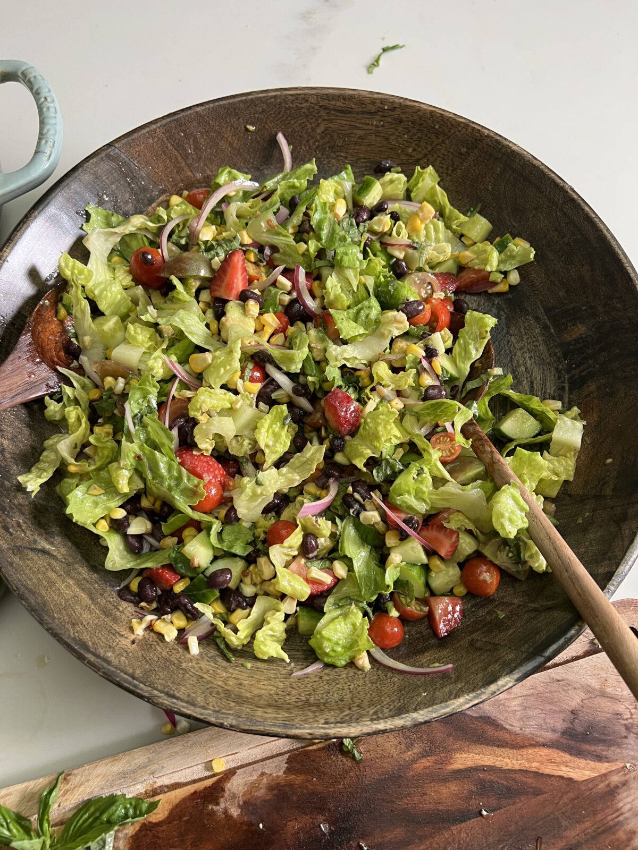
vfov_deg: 67.3
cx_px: 319
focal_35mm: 26
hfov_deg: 53.1
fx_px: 639
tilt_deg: -69.0
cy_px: 425
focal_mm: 5.7
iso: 125
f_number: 1.5
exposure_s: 1/96
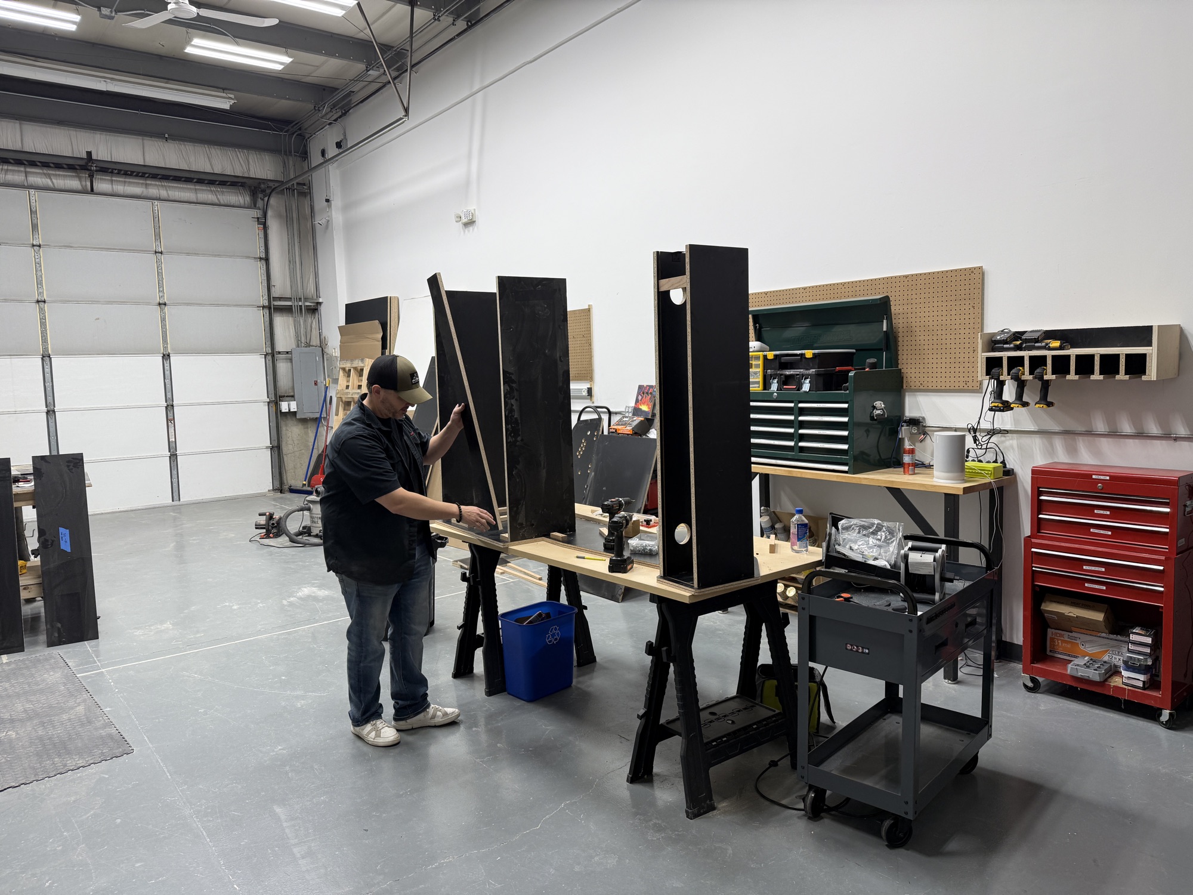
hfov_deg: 71.6
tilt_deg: -5.3
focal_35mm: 24
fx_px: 827
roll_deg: +1.3
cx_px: 596
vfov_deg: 56.8
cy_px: 448
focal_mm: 6.76
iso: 80
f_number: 1.78
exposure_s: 1/372
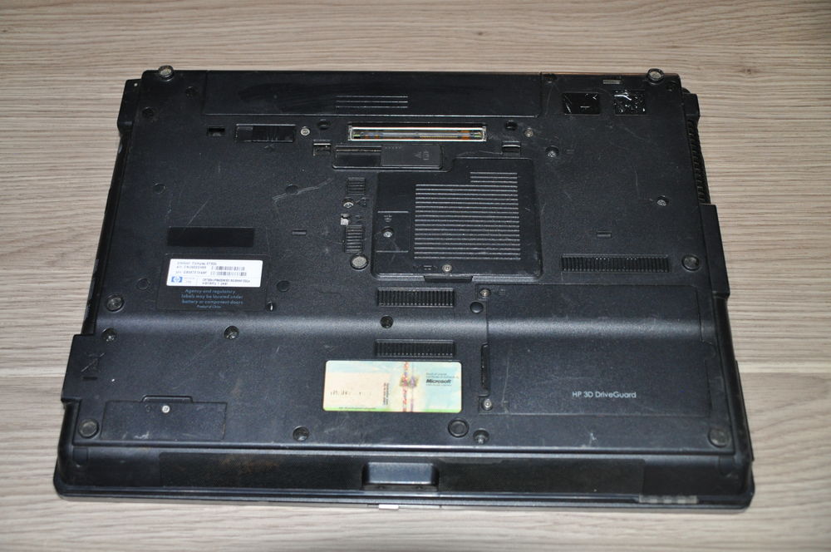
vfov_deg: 30.8
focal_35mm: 44
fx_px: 1003
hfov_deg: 45.0
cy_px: 276
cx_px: 416
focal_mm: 29
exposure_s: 1/60
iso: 800
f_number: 4
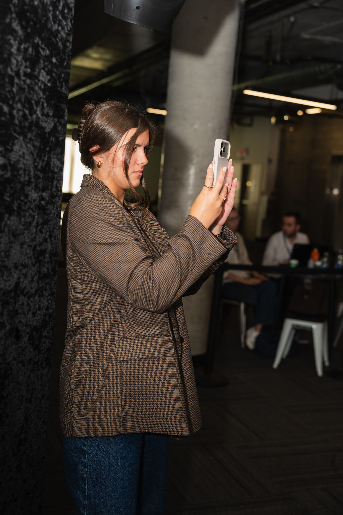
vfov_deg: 44.5
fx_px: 629
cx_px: 172
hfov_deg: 30.5
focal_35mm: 44
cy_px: 258
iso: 200
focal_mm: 44
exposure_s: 1/250
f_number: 2.8
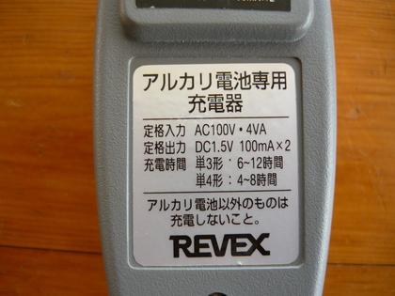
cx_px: 198
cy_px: 148
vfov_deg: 42.9
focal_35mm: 33
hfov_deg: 55.4
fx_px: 377
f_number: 2.8
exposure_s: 1/100
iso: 100
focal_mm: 5.5
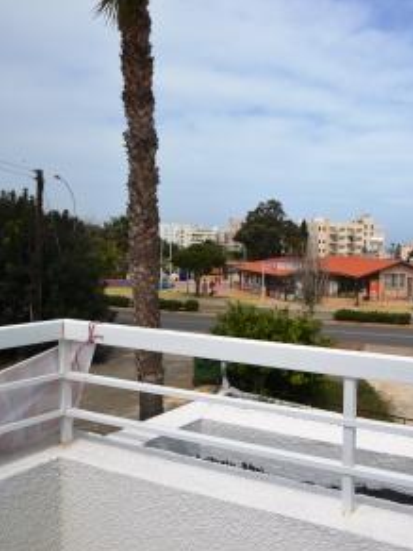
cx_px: 390
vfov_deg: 62.1
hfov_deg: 43.3
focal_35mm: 29
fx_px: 457
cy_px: 278
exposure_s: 1/320
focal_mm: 13
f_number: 9
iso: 100
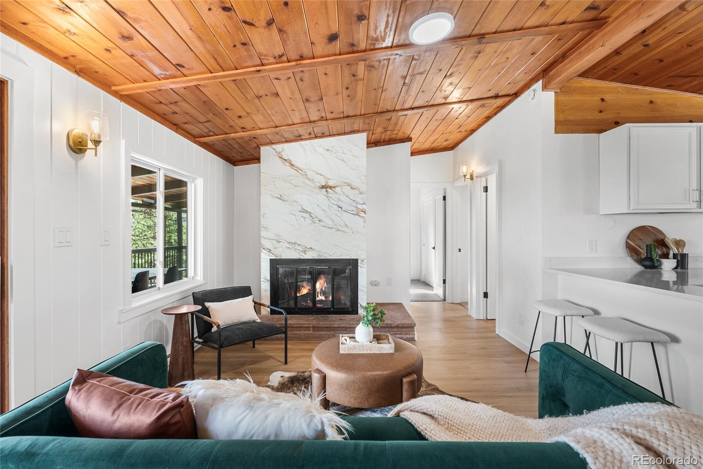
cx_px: 352
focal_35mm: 16
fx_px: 322
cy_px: 234
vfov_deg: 72.1
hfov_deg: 95.0
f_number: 8
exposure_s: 1/1.25
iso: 200
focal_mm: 16.5
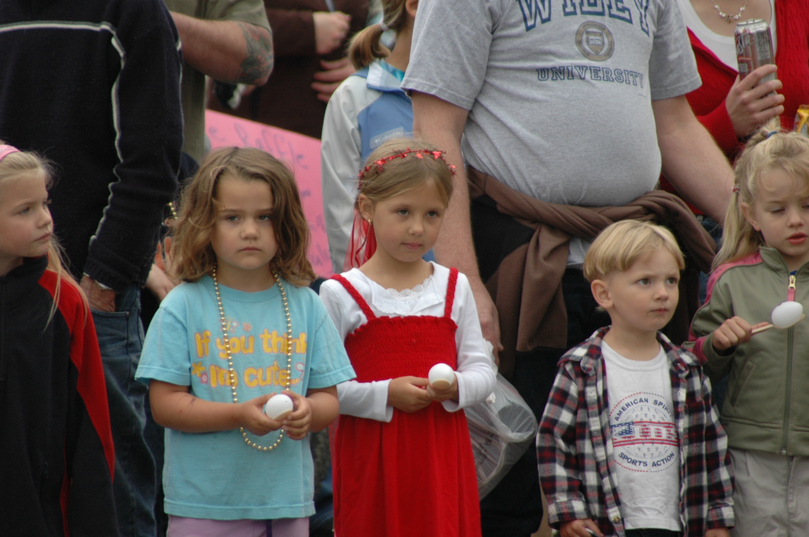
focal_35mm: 450
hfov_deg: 4.6
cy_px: 268
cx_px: 404
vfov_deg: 3.0
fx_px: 10101
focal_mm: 300
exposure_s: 1/250
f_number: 6.3
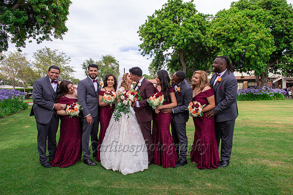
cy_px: 98
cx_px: 146
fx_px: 195
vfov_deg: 53.1
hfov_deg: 73.8
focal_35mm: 24
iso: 400
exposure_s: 1/250
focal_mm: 24
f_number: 8
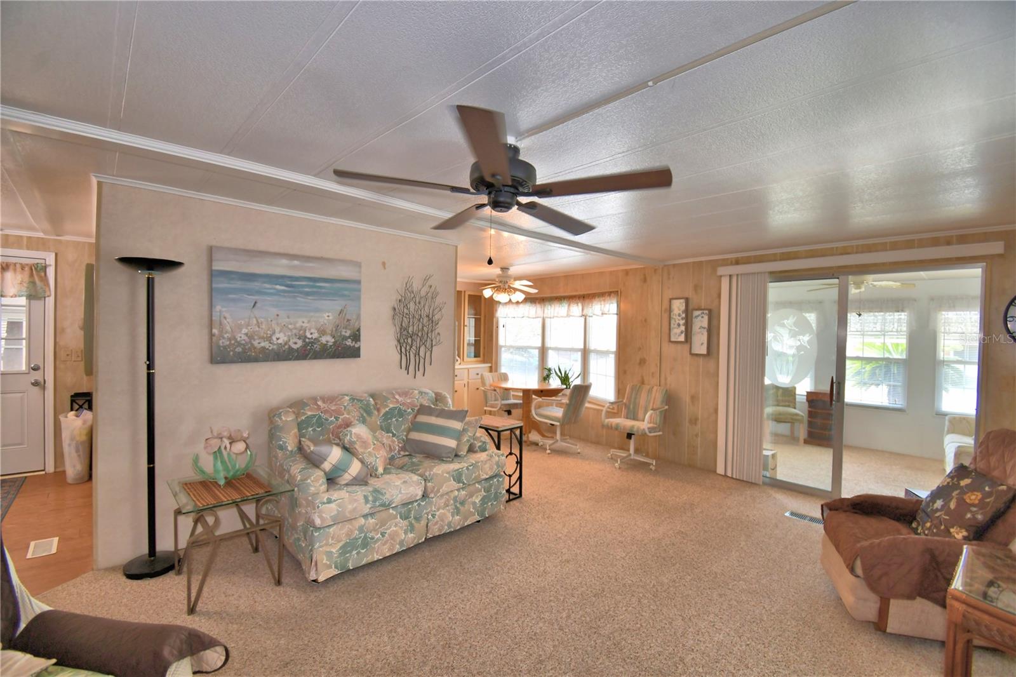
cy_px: 338
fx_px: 423
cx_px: 508
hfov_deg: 100.4
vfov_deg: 77.3
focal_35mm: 15
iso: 200
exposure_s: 1/30
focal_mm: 10
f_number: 4.5
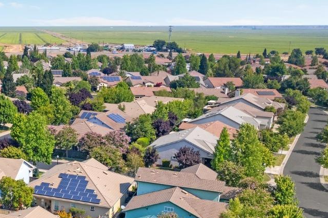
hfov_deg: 34.6
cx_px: -3
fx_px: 474
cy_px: 200
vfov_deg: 25.1
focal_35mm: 52
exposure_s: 1/4000
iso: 100
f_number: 2.8
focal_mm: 8.38
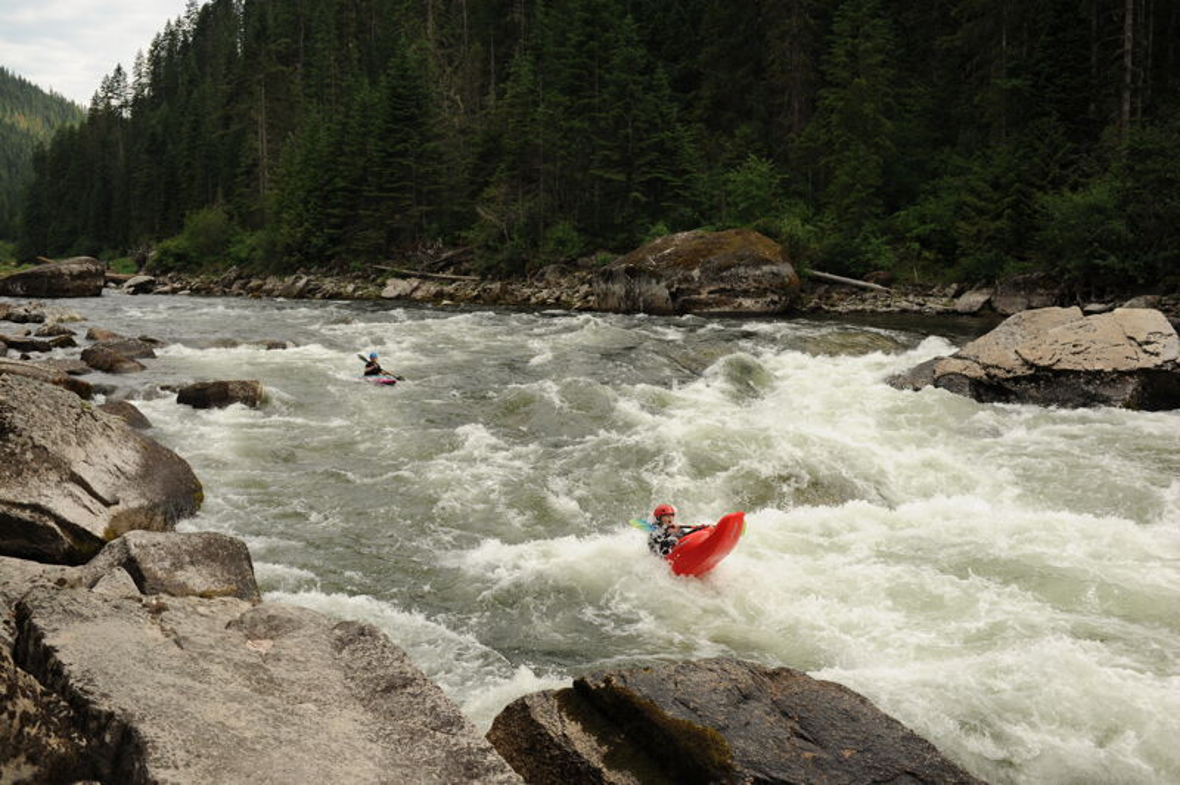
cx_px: 590
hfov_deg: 54.5
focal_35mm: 35
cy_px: 392
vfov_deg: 37.8
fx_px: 1146
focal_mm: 35
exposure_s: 1/500
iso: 200
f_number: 5.6
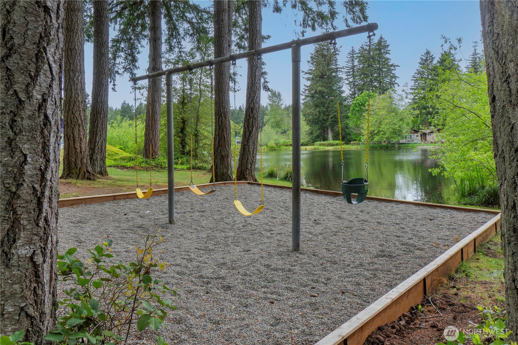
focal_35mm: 24
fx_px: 345
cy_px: 172
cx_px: 259
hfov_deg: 73.7
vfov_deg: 53.1
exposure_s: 1/125
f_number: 9
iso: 640
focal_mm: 16
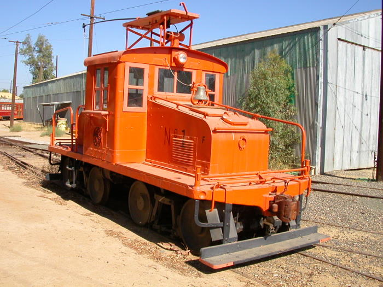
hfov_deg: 50.1
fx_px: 409
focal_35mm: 37
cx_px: 192
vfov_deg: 38.7
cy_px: 144
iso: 100
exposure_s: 1/571
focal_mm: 5.6
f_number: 4.5
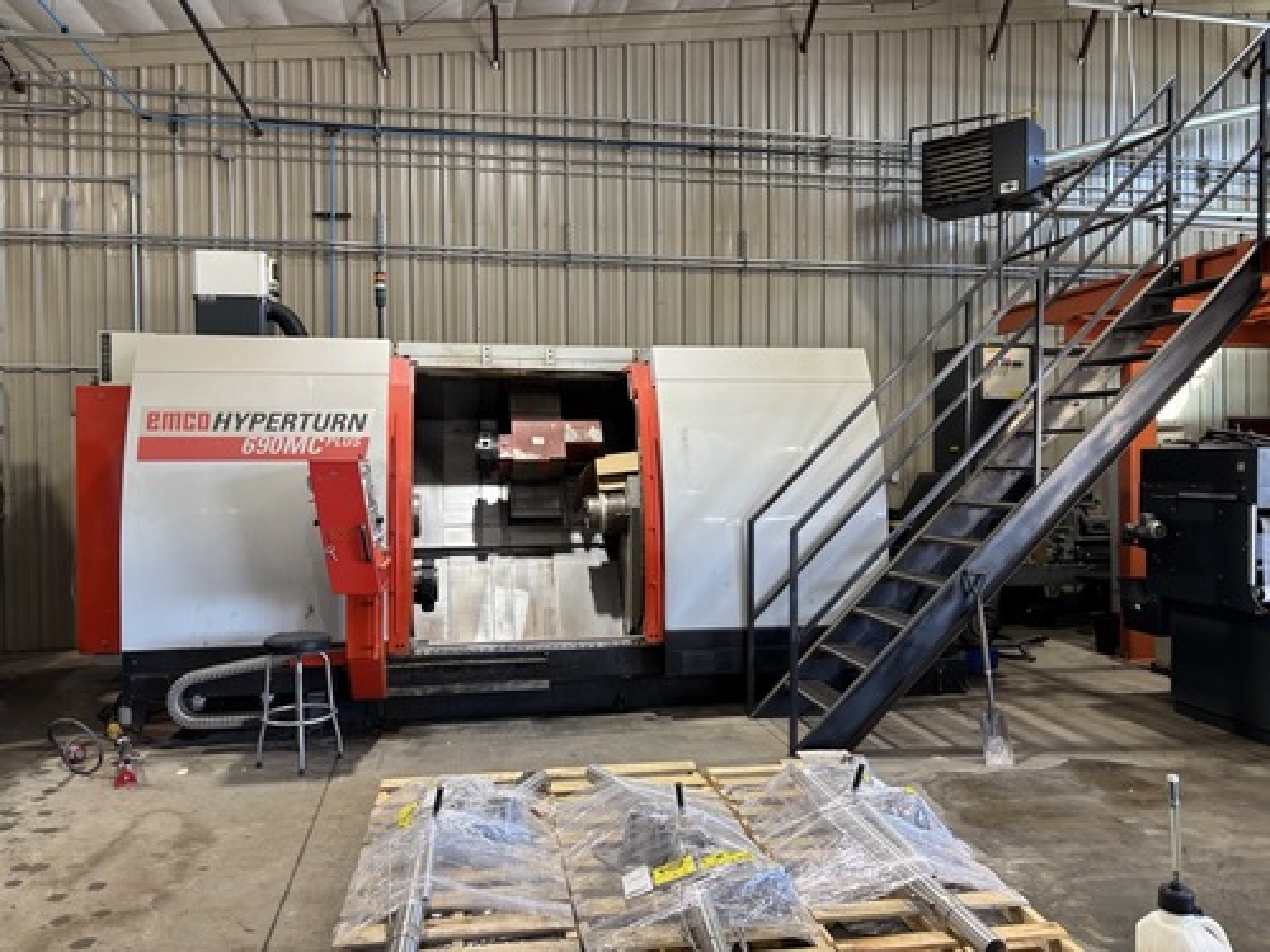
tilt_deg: -2.2
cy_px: 476
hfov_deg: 67.3
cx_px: 635
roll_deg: +0.8
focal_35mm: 26
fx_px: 954
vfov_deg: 53.1
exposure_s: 1/60
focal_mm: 5.96
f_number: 1.6
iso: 80
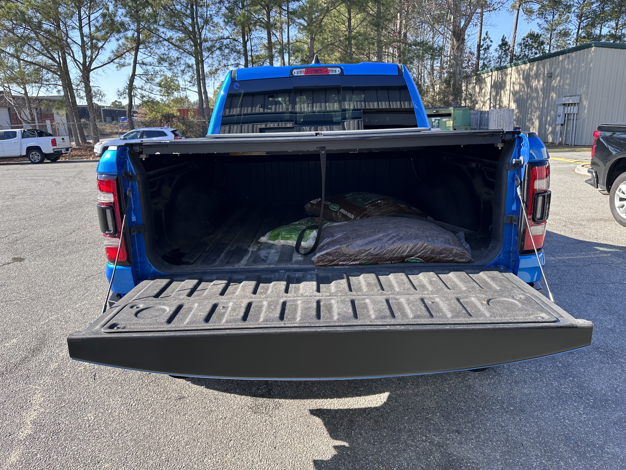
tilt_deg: -13.4
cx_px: 313
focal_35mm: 24
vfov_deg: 56.8
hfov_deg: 71.6
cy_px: 235
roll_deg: +1.0
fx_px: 434
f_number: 1.78
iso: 80
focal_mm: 6.86
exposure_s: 1/872
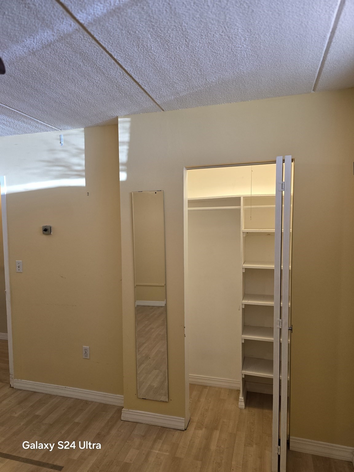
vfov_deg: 73.9
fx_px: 314
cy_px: 236
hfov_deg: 58.9
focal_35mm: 23
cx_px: 177
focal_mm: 6.3
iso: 160
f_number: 1.7
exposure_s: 1/120
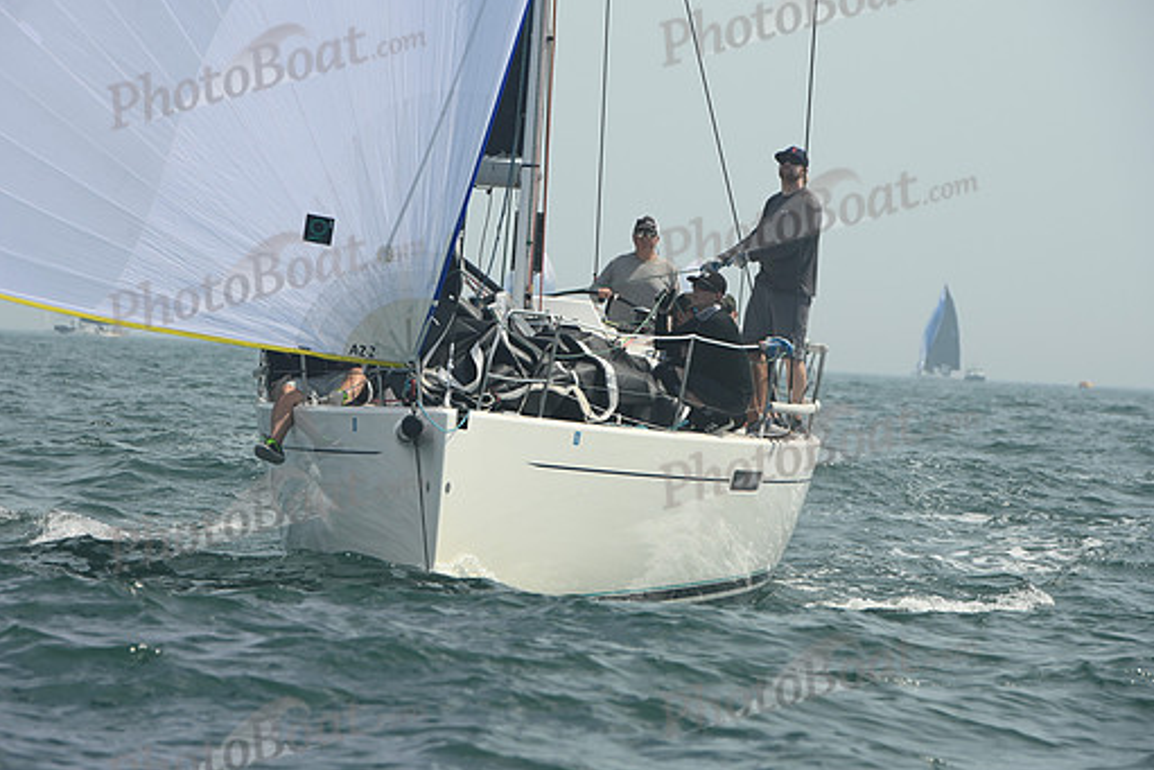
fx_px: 7278
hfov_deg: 9.1
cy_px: 365
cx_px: 544
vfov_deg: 6.1
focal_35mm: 227
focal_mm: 200
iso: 320
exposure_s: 1/1250
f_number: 9
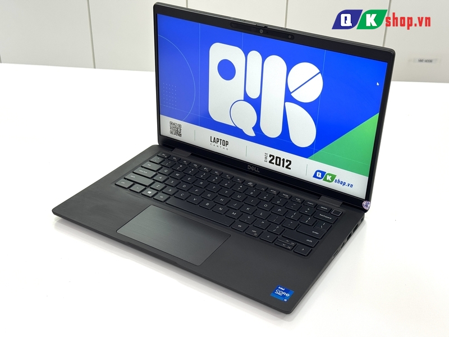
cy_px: 168
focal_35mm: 48
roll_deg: +0.6
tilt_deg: -30.3
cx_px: 224
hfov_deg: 39.7
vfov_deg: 30.3
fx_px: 623
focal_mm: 6.76
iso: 64
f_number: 1.78
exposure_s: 1/121
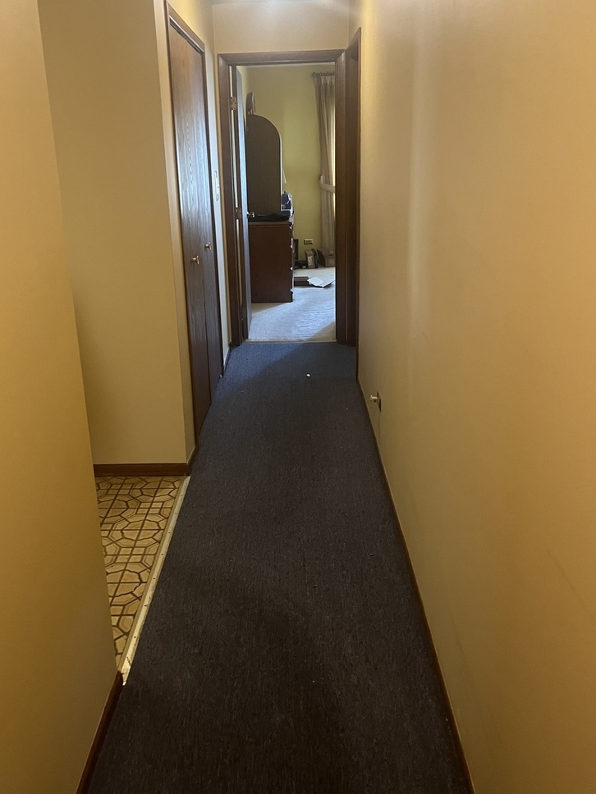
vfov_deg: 61.5
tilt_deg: -17.0
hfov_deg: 48.2
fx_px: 666
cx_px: 274
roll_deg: +2.8
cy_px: 354
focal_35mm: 29
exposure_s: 1/40
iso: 400
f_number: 1.6
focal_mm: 5.1
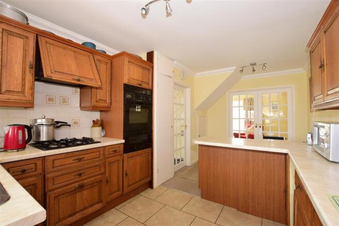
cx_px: 170
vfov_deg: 77.3
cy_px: 113
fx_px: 141
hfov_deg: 100.4
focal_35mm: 15
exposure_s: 1/2.5
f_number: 5.6
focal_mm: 10
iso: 400
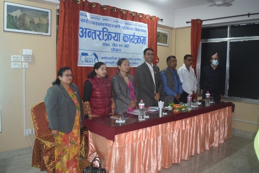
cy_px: 86
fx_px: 227
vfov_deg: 41.7
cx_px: 130
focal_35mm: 32
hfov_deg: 59.5
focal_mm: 21
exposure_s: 1/60
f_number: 3.8
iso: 2000
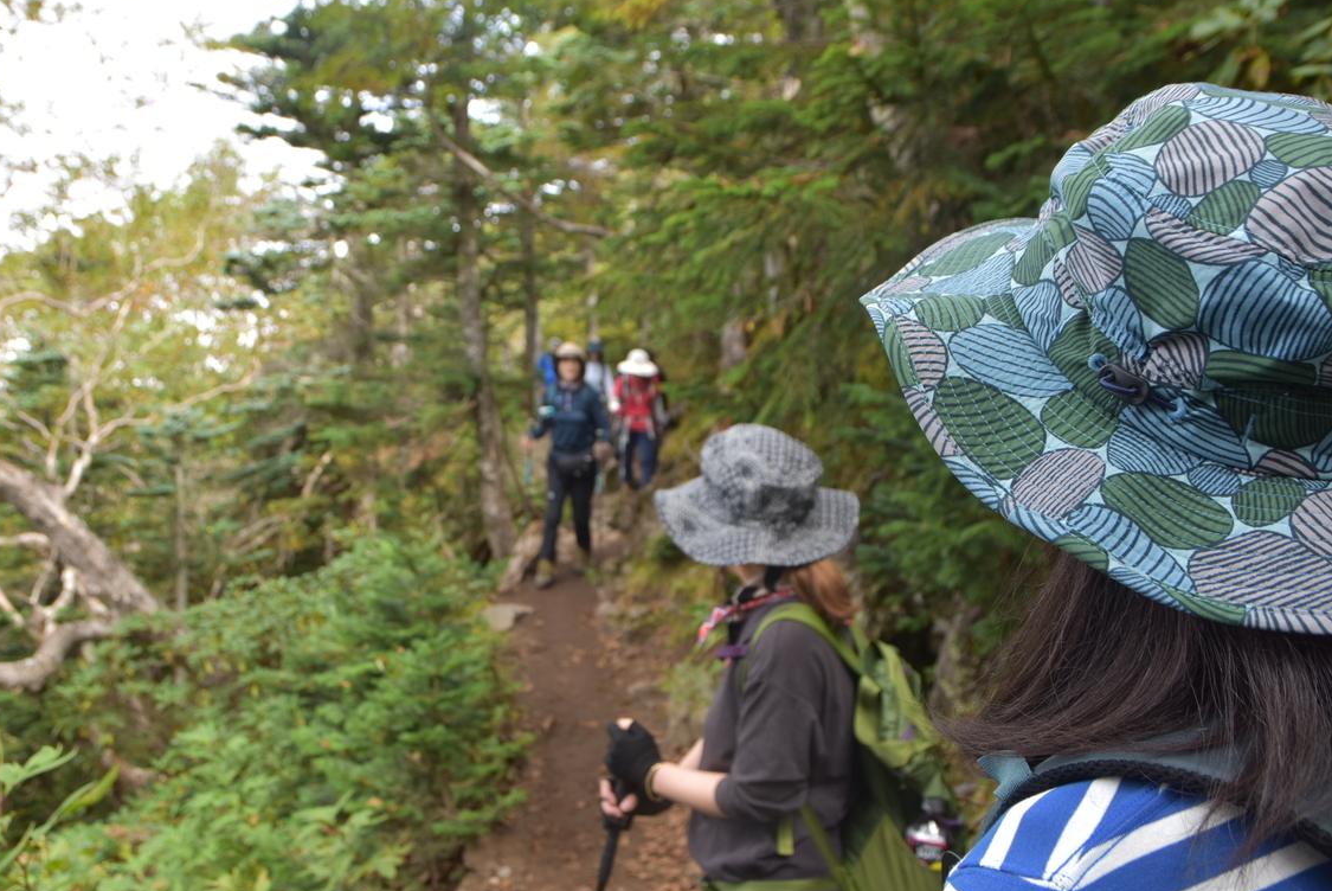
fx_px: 1185
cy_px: 442
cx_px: 642
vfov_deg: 41.2
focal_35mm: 32
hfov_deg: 58.7
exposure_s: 1/160
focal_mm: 20
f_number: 5
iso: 125
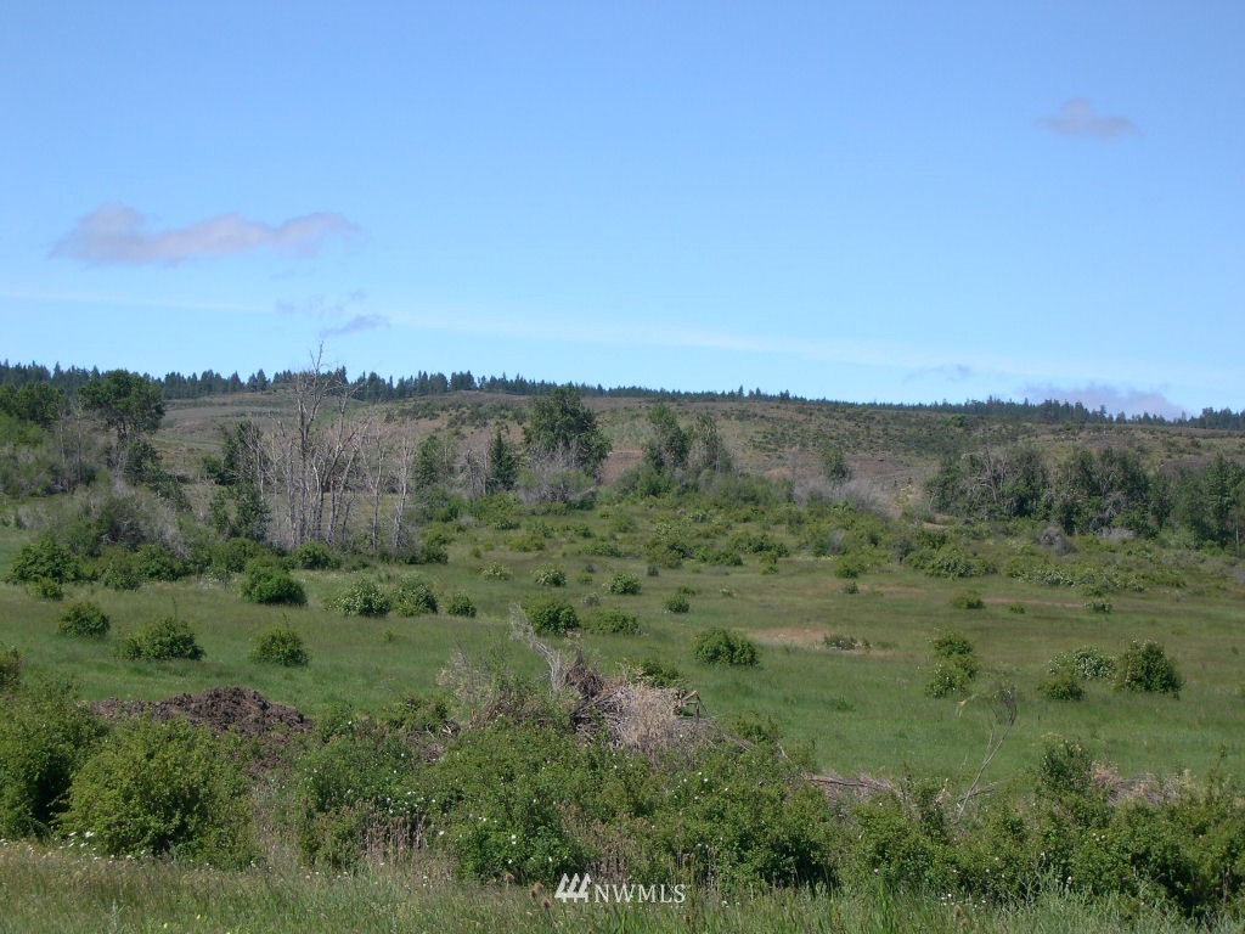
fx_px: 3129
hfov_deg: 22.5
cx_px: 622
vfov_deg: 17.0
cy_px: 467
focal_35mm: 87
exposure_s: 1/97
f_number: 11.6
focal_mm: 18.4
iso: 100
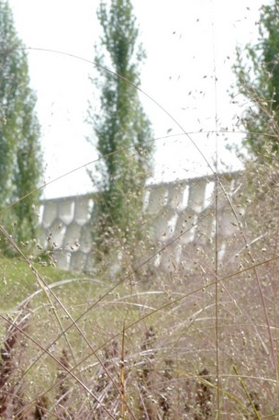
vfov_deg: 18.7
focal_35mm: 92
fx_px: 1071
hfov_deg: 13.7
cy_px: 681
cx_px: -178
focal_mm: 28
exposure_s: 1/100
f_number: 16
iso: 400
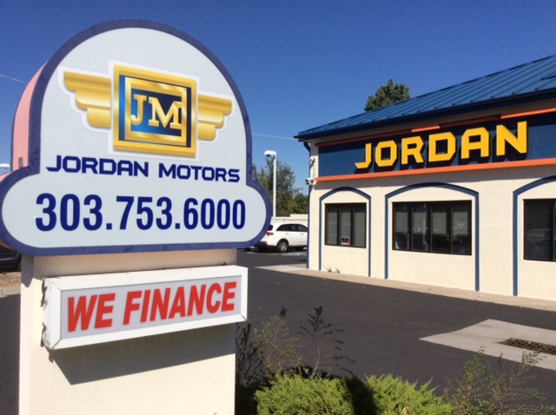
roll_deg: -0.2
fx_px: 513
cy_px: 208
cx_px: 278
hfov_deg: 56.9
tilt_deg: +0.3
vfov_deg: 44.1
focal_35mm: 32
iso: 32
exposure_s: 1/2725
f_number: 2.4
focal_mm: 3.3
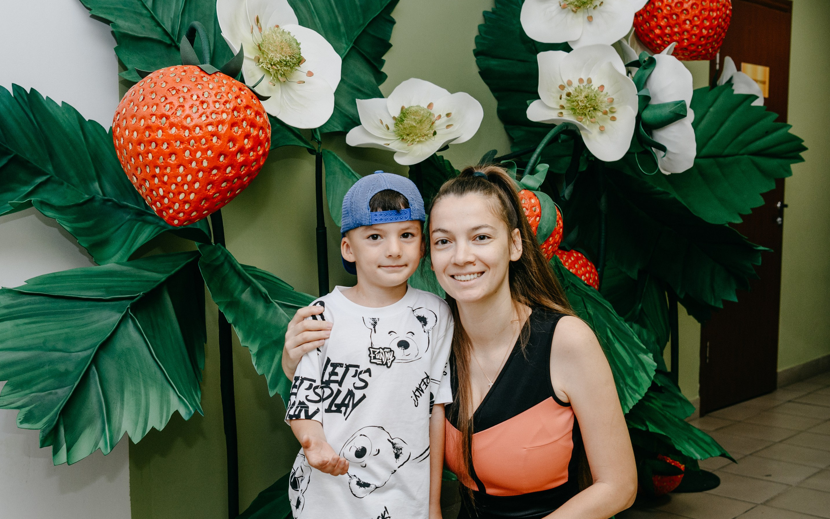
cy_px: 299
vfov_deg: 28.0
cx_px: 346
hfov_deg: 43.3
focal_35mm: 46
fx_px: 1041
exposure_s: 1/160
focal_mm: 31
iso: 320
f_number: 4
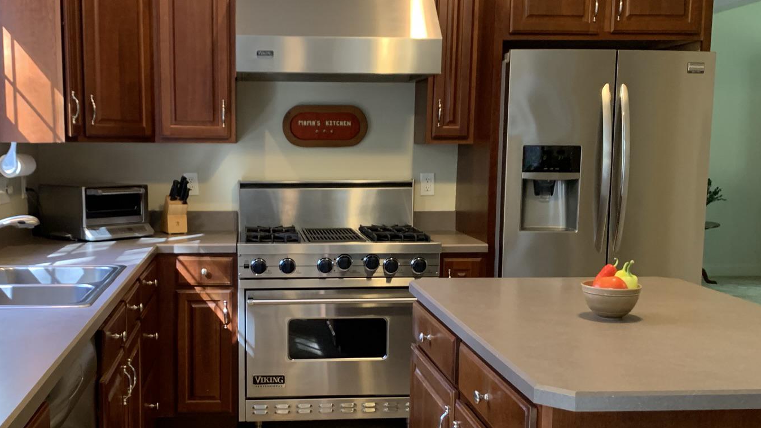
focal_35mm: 43
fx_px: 868
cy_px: 267
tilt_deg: -8.0
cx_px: 314
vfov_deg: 27.6
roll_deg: +0.3
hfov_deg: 47.1
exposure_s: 1/60
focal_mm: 4.25
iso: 200
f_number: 1.8
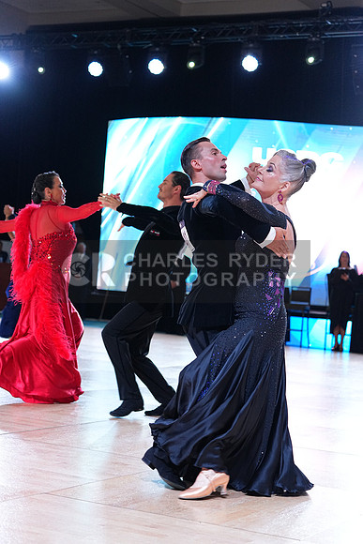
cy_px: 272
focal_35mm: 72
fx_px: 1088
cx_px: 182
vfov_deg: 28.1
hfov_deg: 18.9
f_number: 4
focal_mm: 72
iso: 2000
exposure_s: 1/400
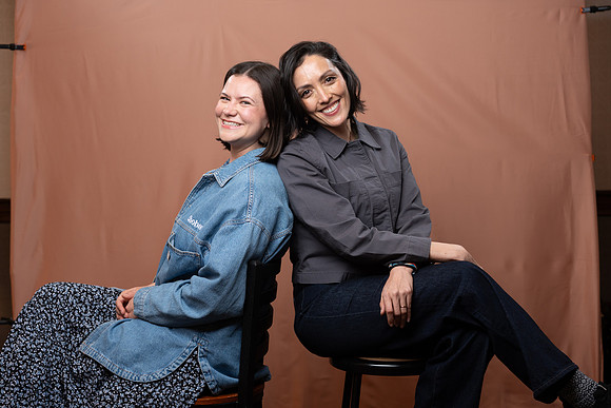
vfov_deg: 20.3
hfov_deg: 30.1
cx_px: 306
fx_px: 1137
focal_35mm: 67
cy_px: 204
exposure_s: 1/160
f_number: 4
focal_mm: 67
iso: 320
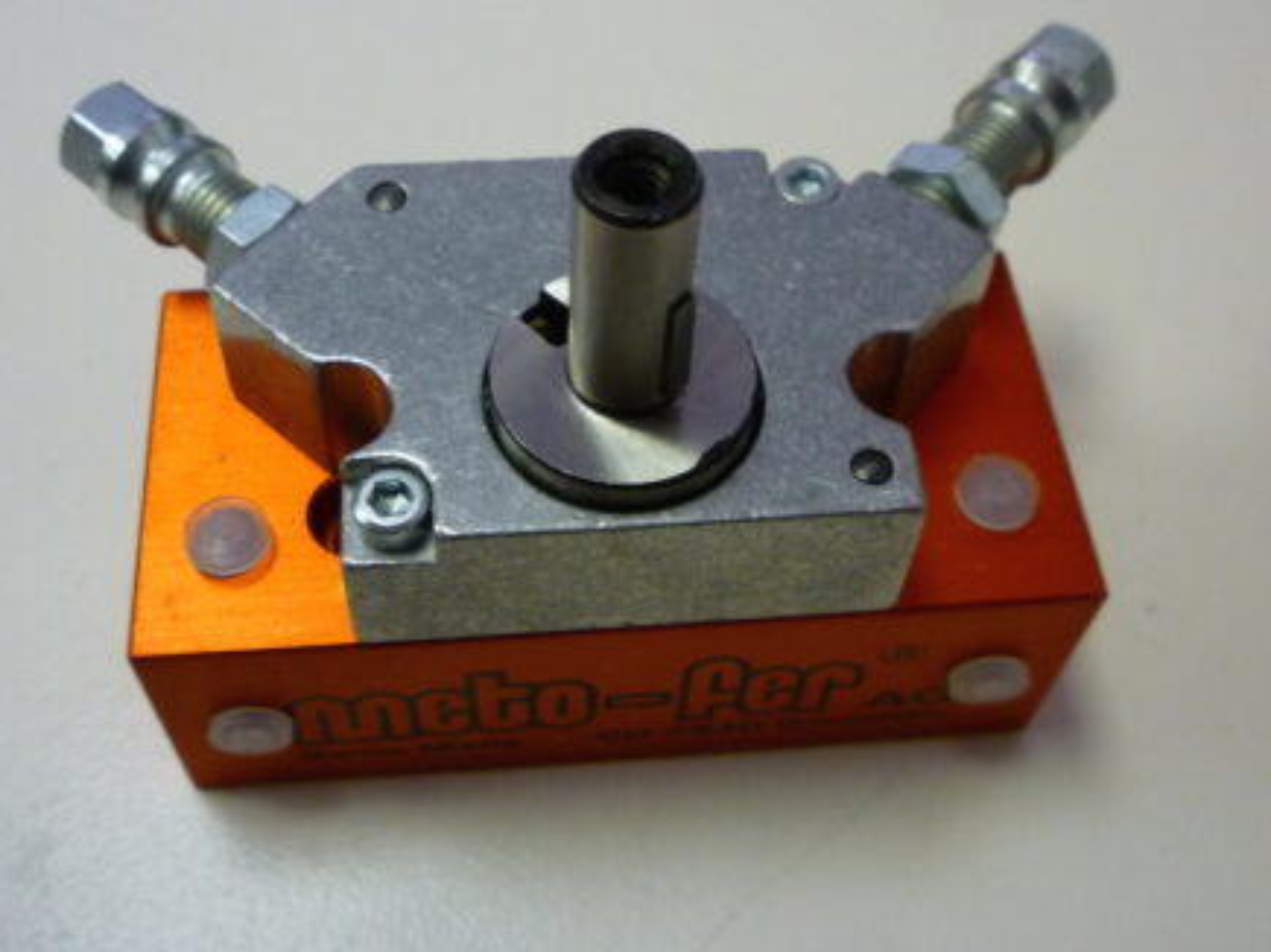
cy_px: 377
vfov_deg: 35.8
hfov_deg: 46.8
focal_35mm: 40
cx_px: 608
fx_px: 1468
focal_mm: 5.2
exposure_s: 1/30
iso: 320
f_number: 3.3
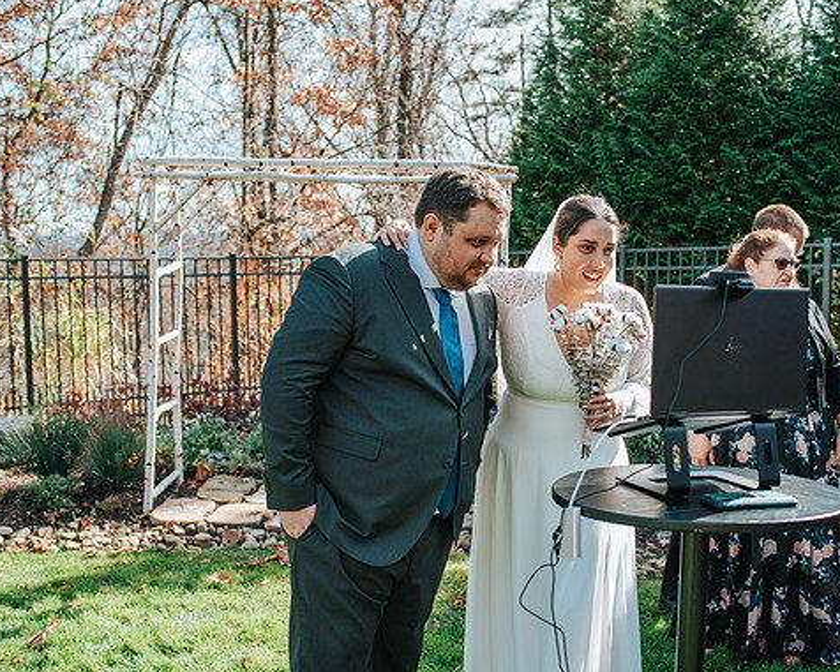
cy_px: 336
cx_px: 462
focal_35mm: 40
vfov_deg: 37.3
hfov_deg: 45.7
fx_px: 995
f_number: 3.5
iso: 500
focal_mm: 35
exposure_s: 1/1250
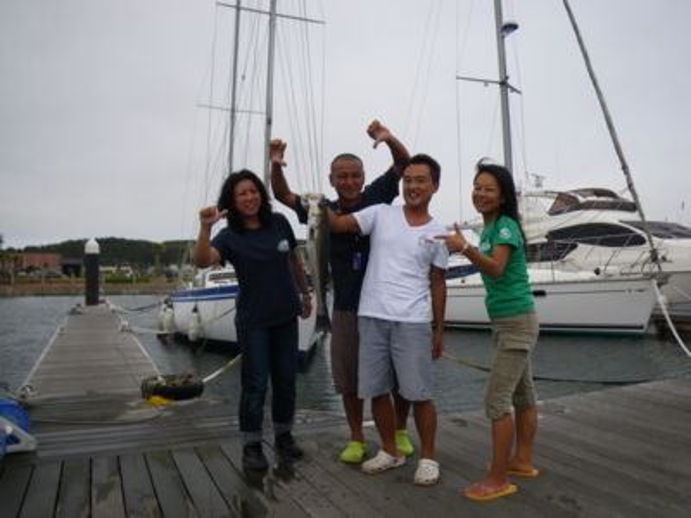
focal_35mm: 28
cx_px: 346
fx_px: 559
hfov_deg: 63.4
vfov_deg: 49.7
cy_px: 259
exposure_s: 1/125
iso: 50
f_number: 3.5
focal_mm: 5
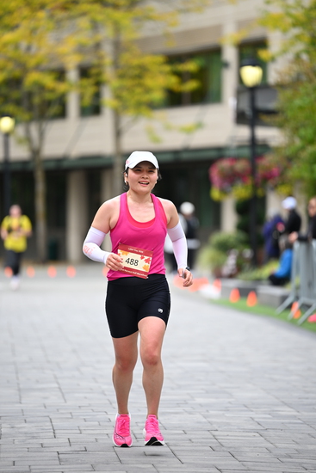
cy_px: 236
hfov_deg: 6.9
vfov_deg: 10.3
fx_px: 2631
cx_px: 158
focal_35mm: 200
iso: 640
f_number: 2.8
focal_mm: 200
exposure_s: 1/2000
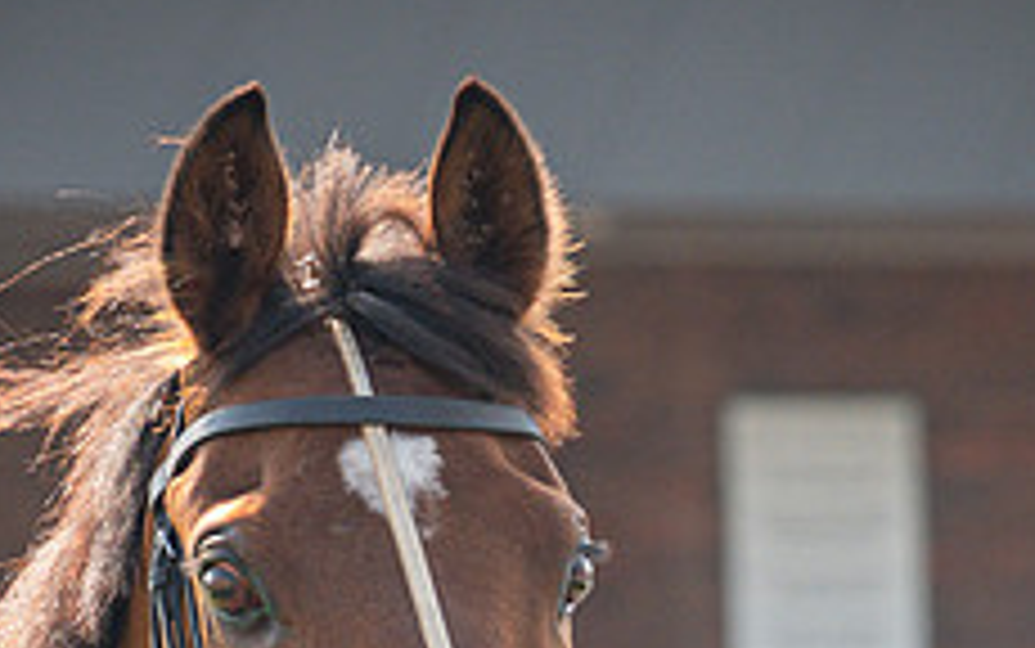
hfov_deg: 2.9
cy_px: 725
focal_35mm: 718
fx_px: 20263
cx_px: 734
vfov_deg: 1.8
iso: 800
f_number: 4
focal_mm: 135
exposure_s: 1/1400
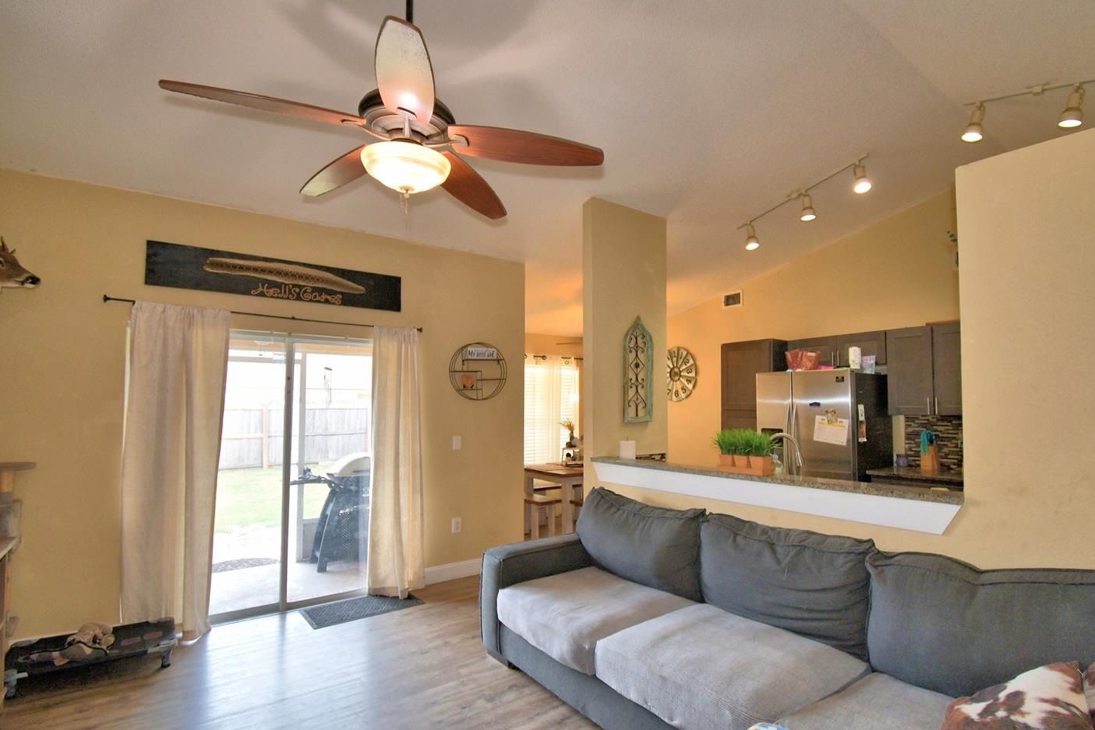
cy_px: 386
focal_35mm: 17
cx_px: 610
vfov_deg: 70.4
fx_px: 517
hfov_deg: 92.9
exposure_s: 1/30
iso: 200
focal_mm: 10
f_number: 4.5
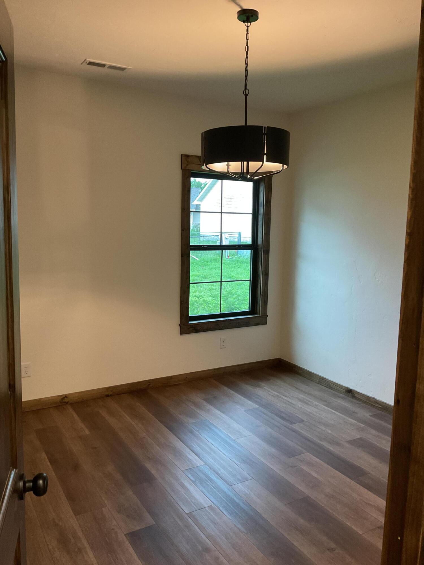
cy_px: 282
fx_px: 474
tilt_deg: -6.6
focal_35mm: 29
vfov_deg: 61.7
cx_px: 212
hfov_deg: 48.2
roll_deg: -1.5
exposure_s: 1/40
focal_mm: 3
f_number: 1.8
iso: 200
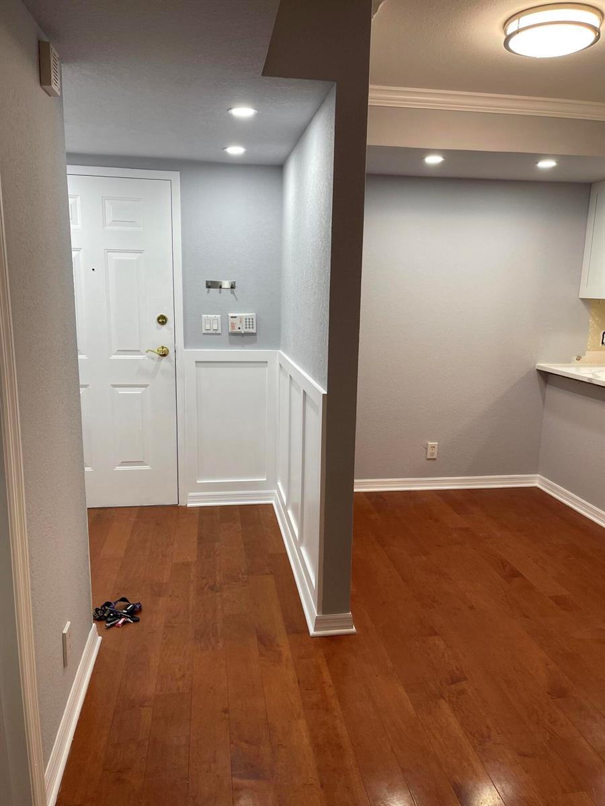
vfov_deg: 67.3
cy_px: 403
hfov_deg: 53.1
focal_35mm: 26
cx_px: 302
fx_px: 606
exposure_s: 1/120
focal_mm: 5.1
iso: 100
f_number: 1.6
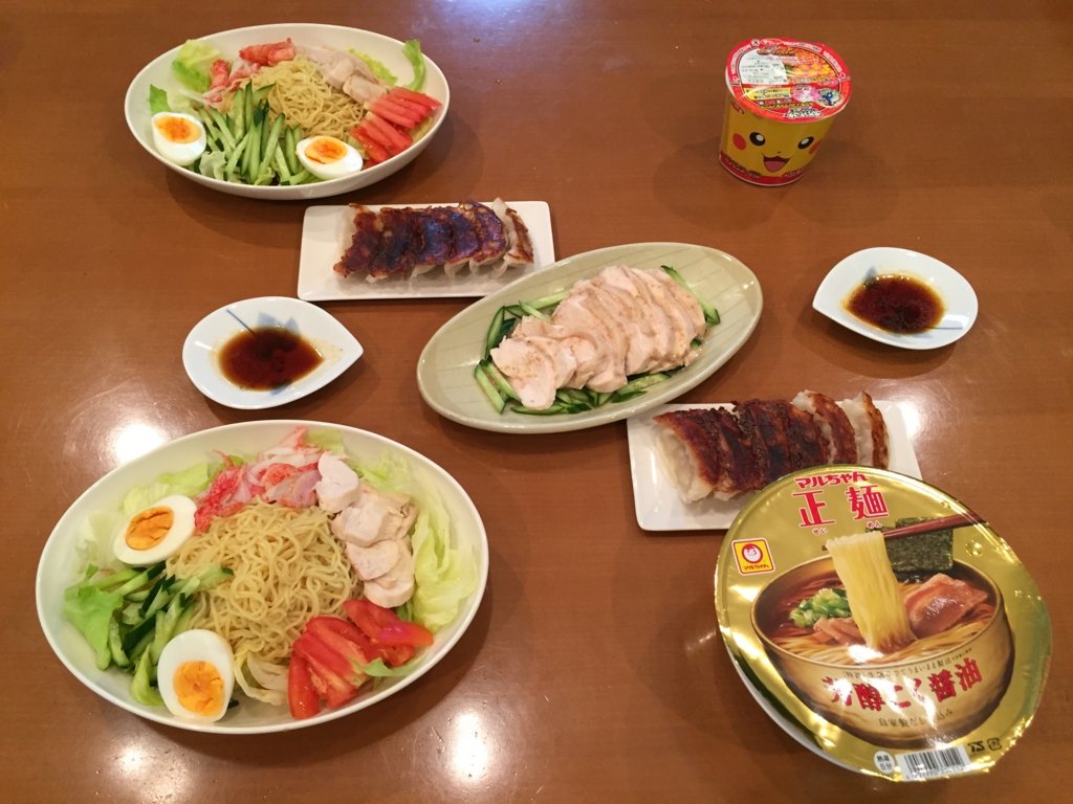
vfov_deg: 48.2
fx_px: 899
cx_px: 536
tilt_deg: -58.0
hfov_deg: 61.7
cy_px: 402
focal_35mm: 29
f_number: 2.2
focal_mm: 4.15
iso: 125
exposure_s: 1/30
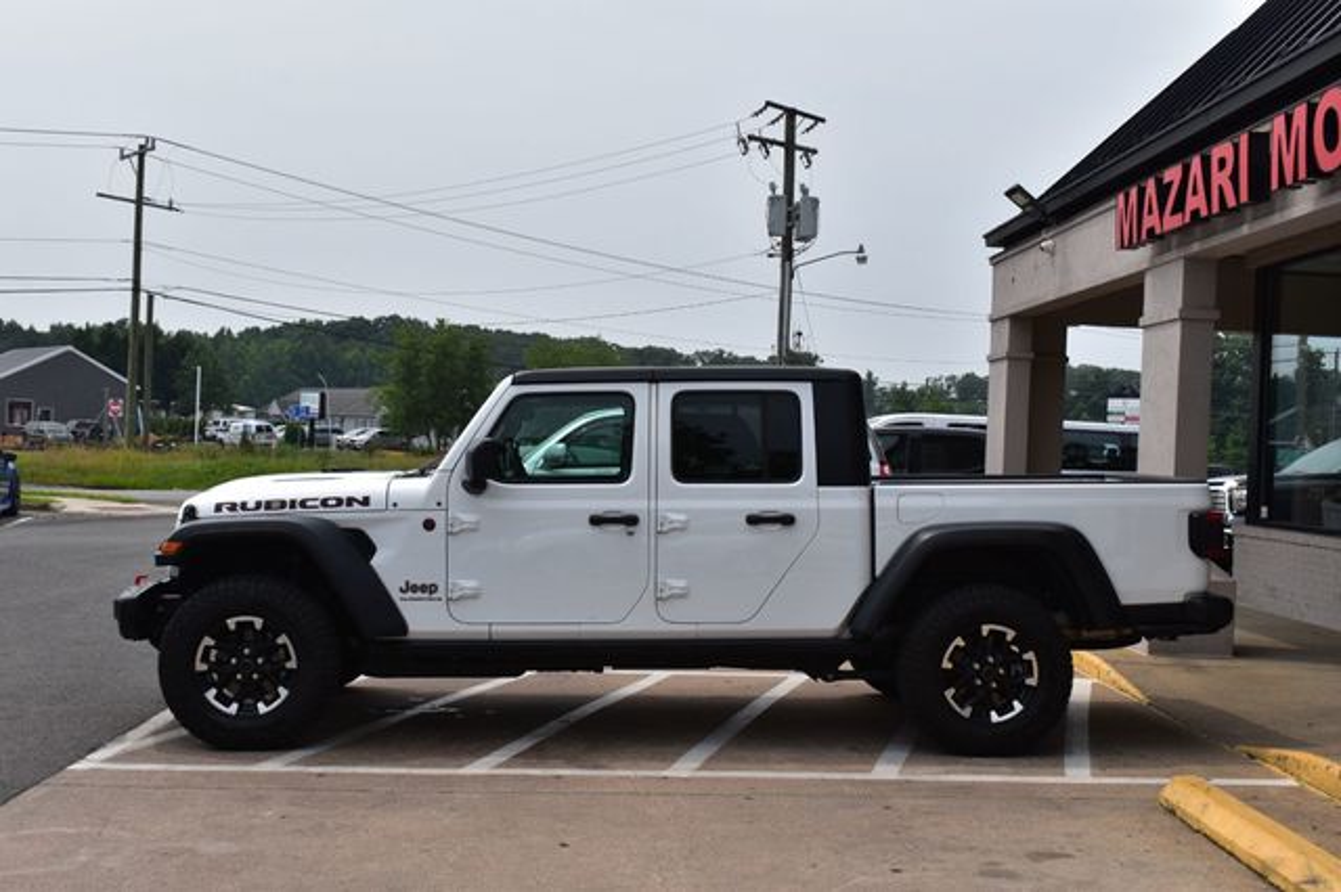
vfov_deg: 33.0
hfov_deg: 47.9
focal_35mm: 40
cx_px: 670
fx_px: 1508
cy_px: 446
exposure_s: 1/500
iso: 250
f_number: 11
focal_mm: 27
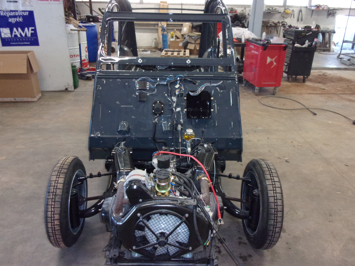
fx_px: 287
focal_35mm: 28
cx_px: 178
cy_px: 133
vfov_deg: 49.7
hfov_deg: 63.4
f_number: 3.9
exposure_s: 1/34
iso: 400
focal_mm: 5.1
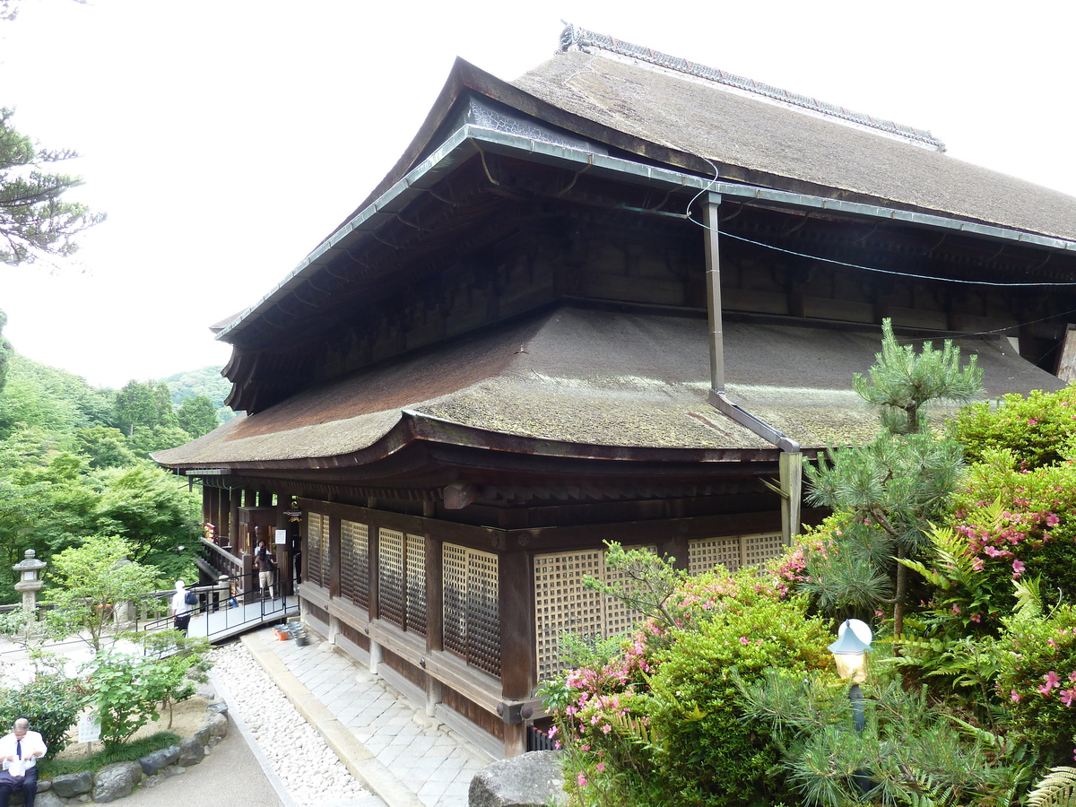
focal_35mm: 25
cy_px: 404
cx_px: 538
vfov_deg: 54.9
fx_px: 777
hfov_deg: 69.4
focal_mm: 4.1
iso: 100
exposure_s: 1/30
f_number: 3.3
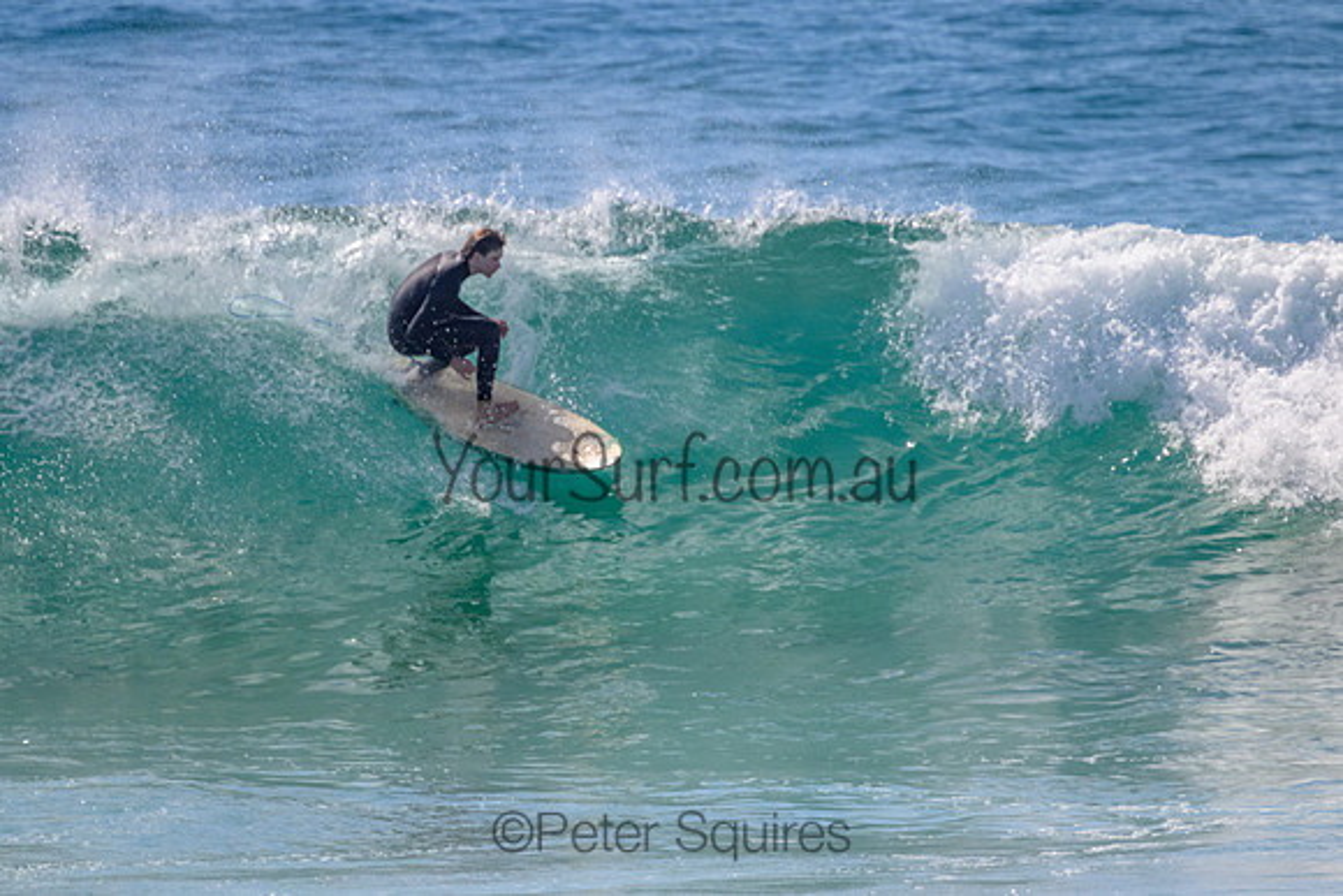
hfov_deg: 2.1
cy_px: 408
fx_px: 35924
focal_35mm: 963
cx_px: 606
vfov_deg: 1.4
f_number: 11
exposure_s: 1/2000
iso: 1000
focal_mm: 800
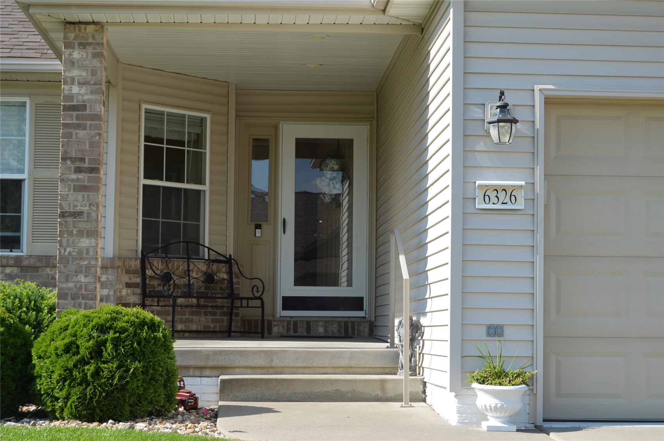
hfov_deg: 24.6
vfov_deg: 16.5
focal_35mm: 82
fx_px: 1520
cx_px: 332
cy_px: 220
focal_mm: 55
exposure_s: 1/160
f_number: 6.3
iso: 100
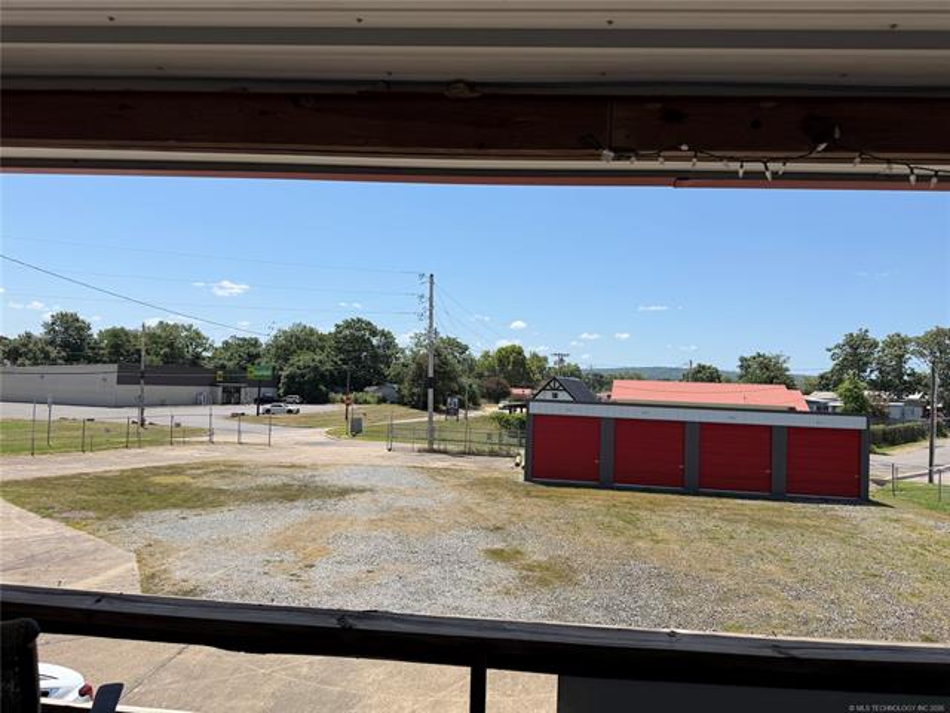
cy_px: 356
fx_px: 659
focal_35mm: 24
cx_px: 475
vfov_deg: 56.8
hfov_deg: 71.6
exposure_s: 1/6173
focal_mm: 6.76
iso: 80
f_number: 1.78
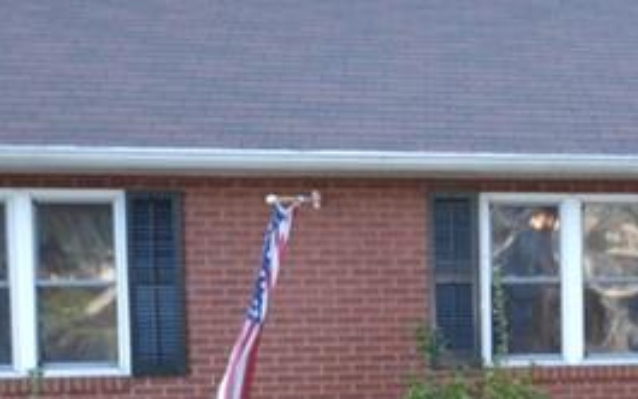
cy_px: 318
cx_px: 686
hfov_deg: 28.8
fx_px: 1130
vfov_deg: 19.8
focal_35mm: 65
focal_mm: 11
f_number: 5
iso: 320
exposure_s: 1/100
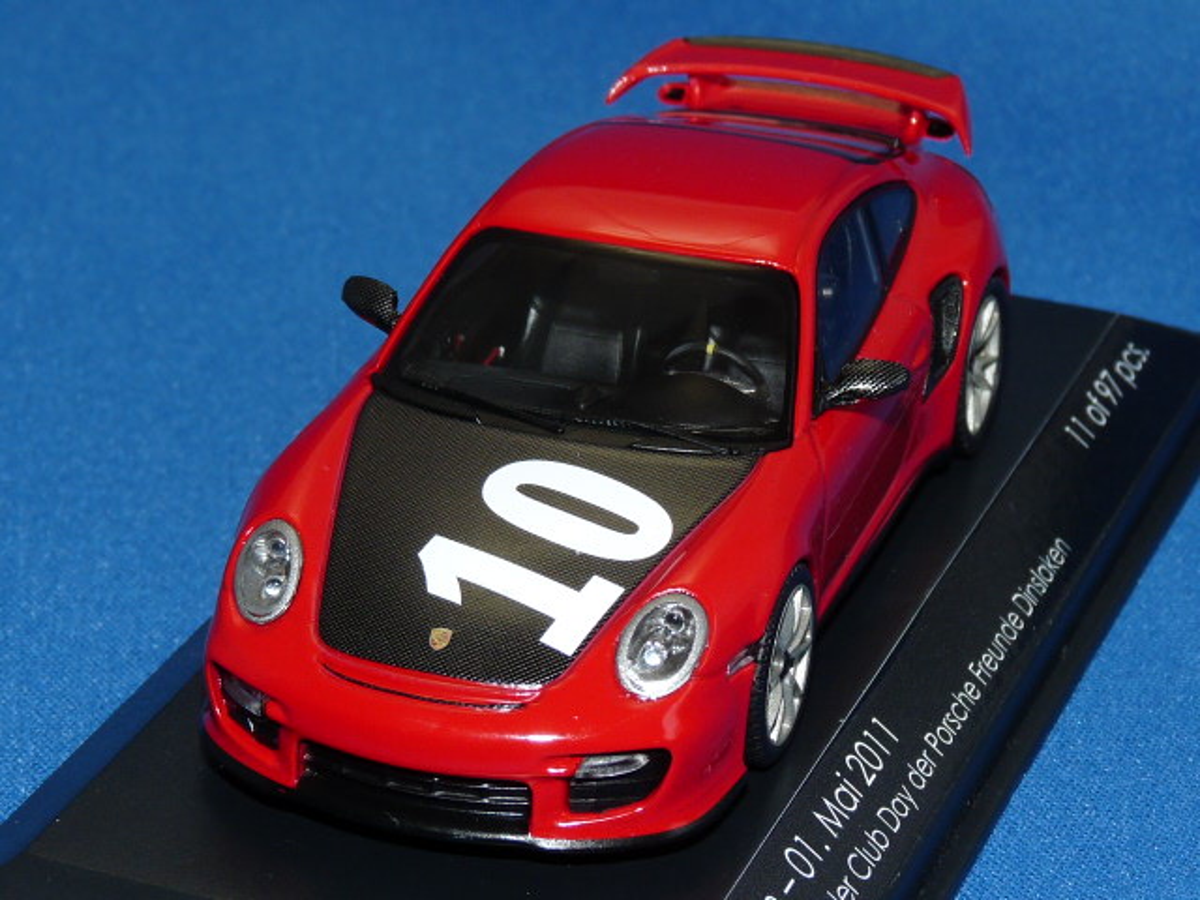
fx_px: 3987
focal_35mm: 115
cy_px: 450
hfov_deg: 17.1
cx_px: 600
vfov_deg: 12.9
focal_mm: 11.9
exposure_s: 1/80
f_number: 4
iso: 100
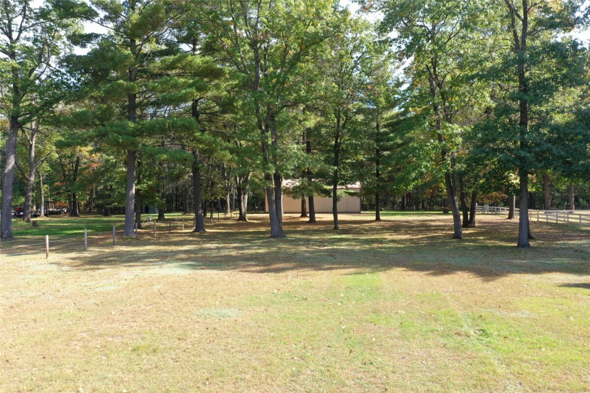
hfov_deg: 65.5
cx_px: 295
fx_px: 459
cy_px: 196
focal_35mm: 28
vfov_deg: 46.4
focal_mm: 10.26
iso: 100
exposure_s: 1/100
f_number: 5
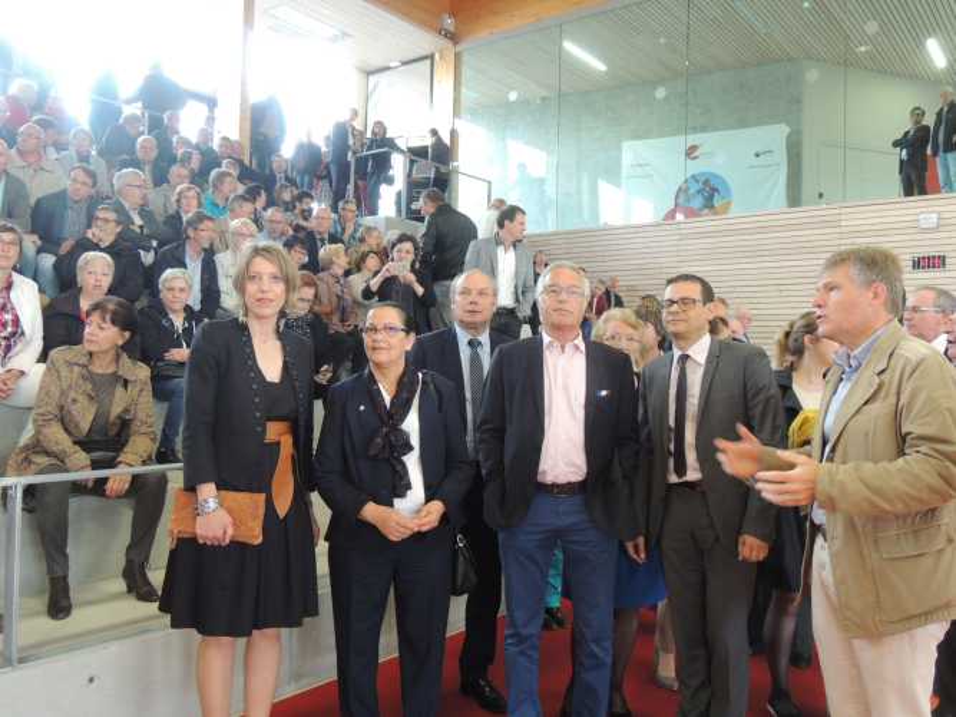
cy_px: 358
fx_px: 828
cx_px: 478
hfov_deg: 60.0
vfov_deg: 46.8
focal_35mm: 30
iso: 280
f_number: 3.1
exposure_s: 1/30
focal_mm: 5.3
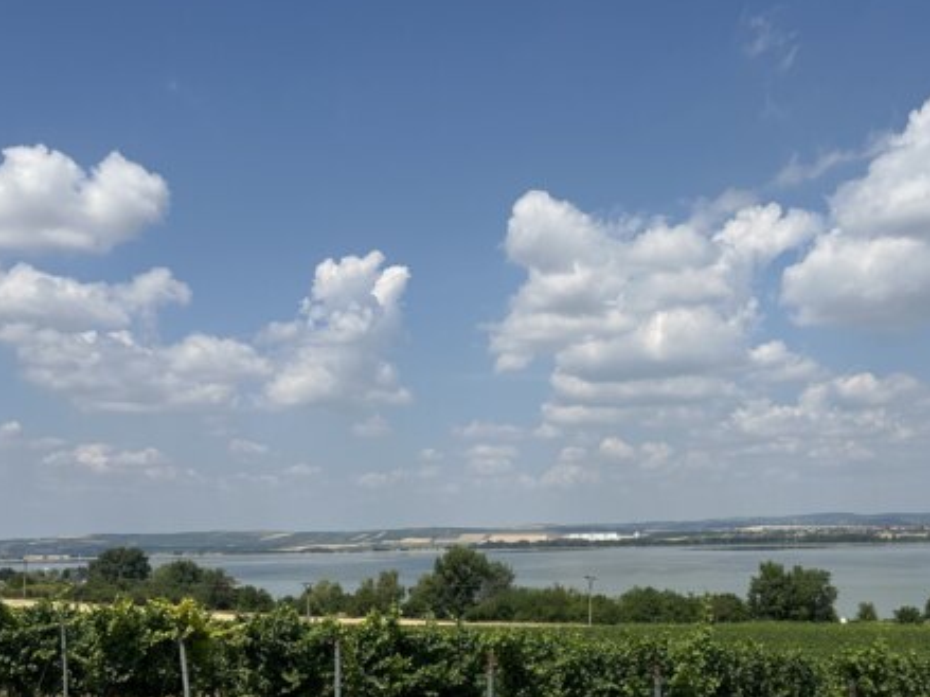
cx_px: 566
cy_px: 517
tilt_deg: +1.1
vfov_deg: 33.7
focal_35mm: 42
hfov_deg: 44.5
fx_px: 1128
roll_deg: +1.1
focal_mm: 6.86
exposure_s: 1/7576
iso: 80
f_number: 1.78
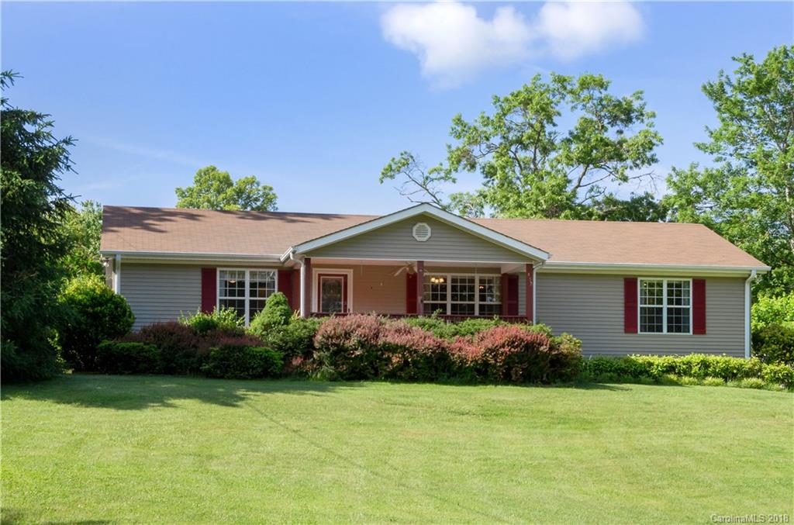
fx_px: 1386
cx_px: 397
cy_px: 262
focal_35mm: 63
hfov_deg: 32.0
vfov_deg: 21.4
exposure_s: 1/200
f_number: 16
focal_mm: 42
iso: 400
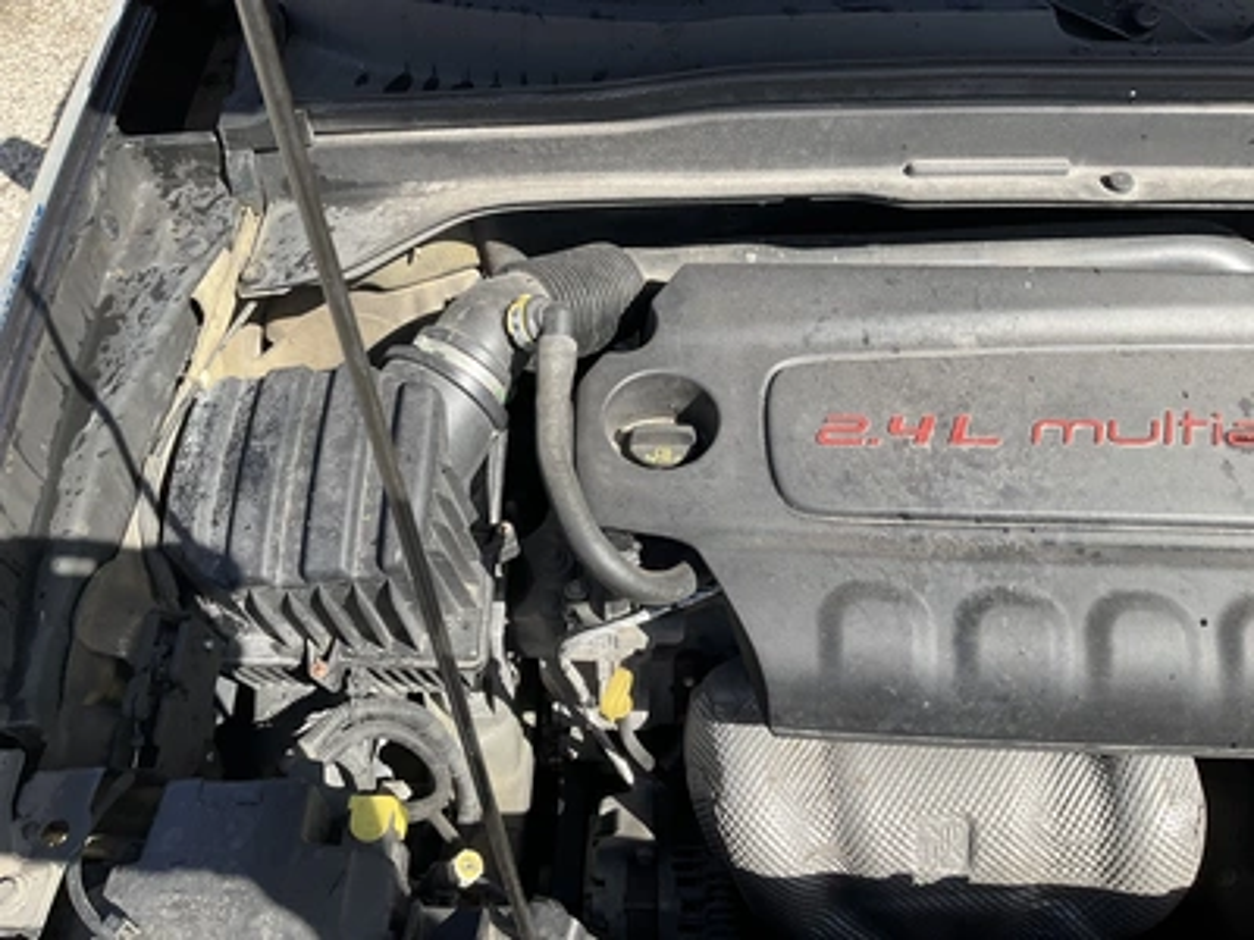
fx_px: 1051
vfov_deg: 48.2
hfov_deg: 61.7
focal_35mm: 29
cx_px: 627
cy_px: 470
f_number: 1.8
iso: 25
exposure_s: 1/842
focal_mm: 3
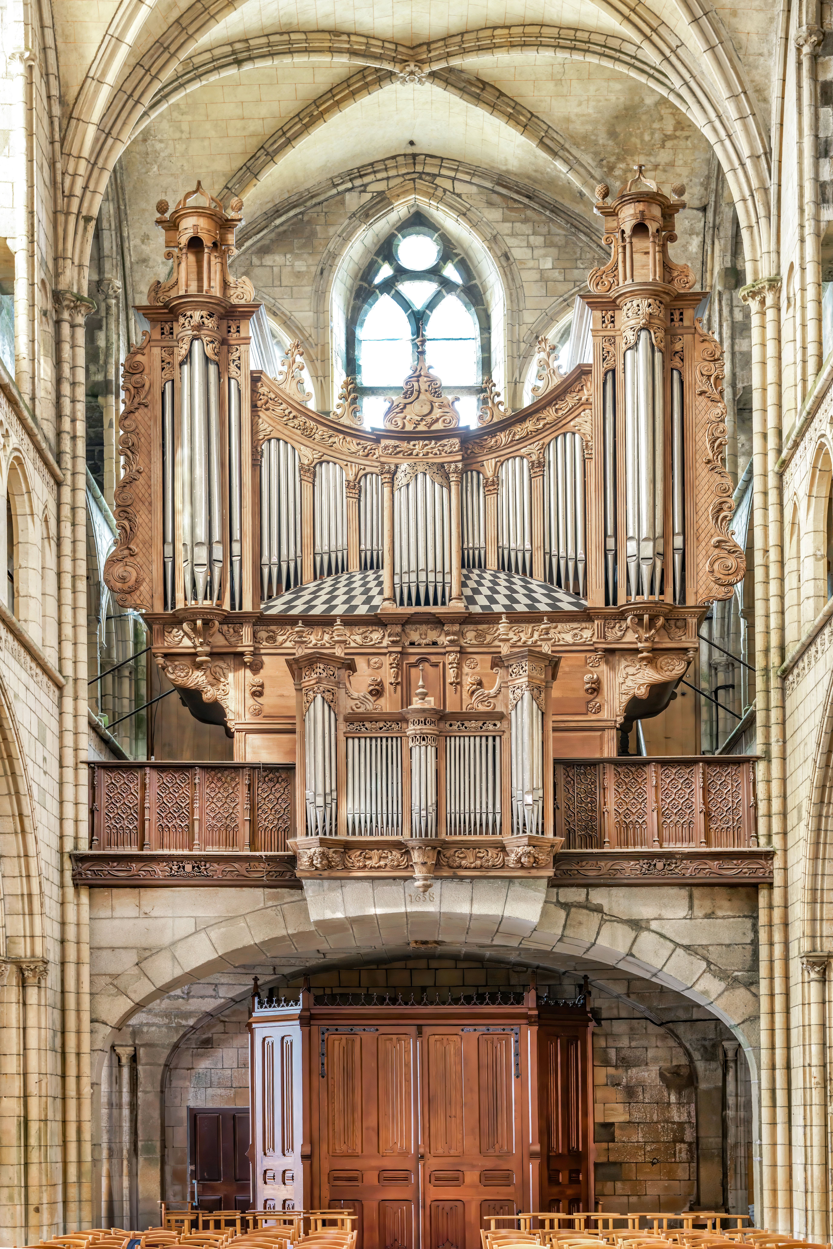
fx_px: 1735
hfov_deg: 27.0
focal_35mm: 50
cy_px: 624
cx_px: 416
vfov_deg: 39.6
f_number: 6.3
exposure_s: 1/25
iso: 1250
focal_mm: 50
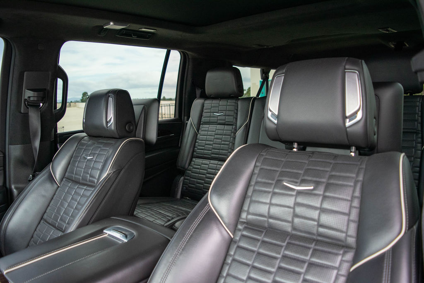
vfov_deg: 47.9
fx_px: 318
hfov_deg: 67.4
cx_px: 212
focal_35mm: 27
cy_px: 142
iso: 1000
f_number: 3.5
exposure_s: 1/500
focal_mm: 18
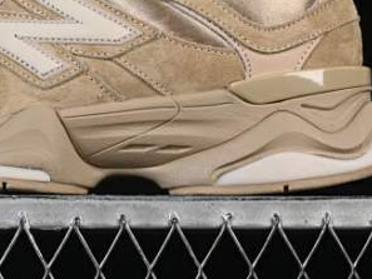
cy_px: 5
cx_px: 79
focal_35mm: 177
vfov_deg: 8.4
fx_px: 1903
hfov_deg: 11.1
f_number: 8
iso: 160
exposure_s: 1/80
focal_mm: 50
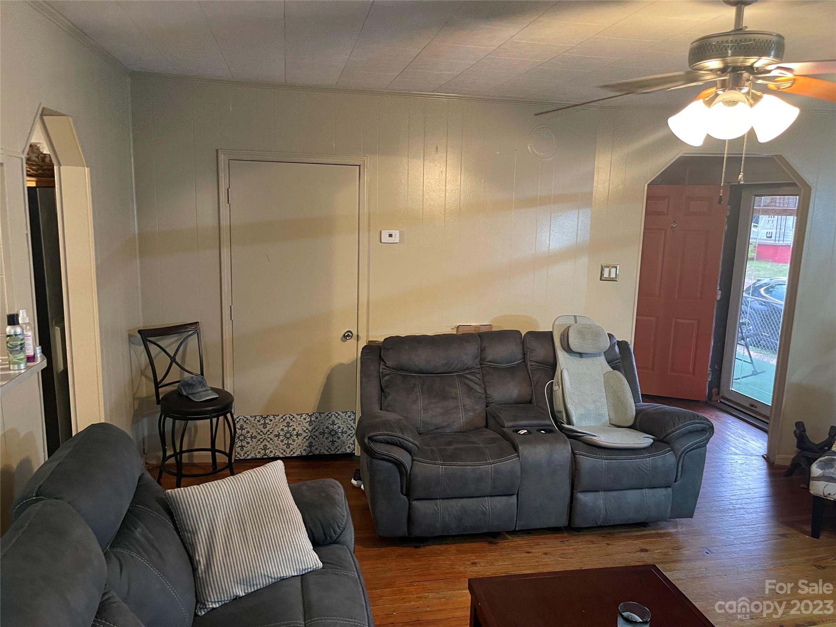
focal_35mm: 26
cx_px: 418
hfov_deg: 67.3
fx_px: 628
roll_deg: -0.7
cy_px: 314
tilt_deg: -9.3
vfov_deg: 53.1
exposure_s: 1/40
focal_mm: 5.1
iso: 500
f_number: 1.6
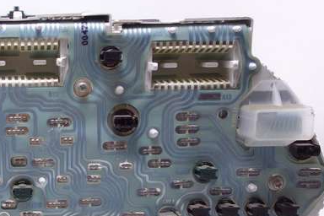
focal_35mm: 60
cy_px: 154
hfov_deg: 31.5
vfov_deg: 22.5
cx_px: 19
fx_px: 540
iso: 125
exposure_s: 1/50
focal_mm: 11.18
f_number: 2.2
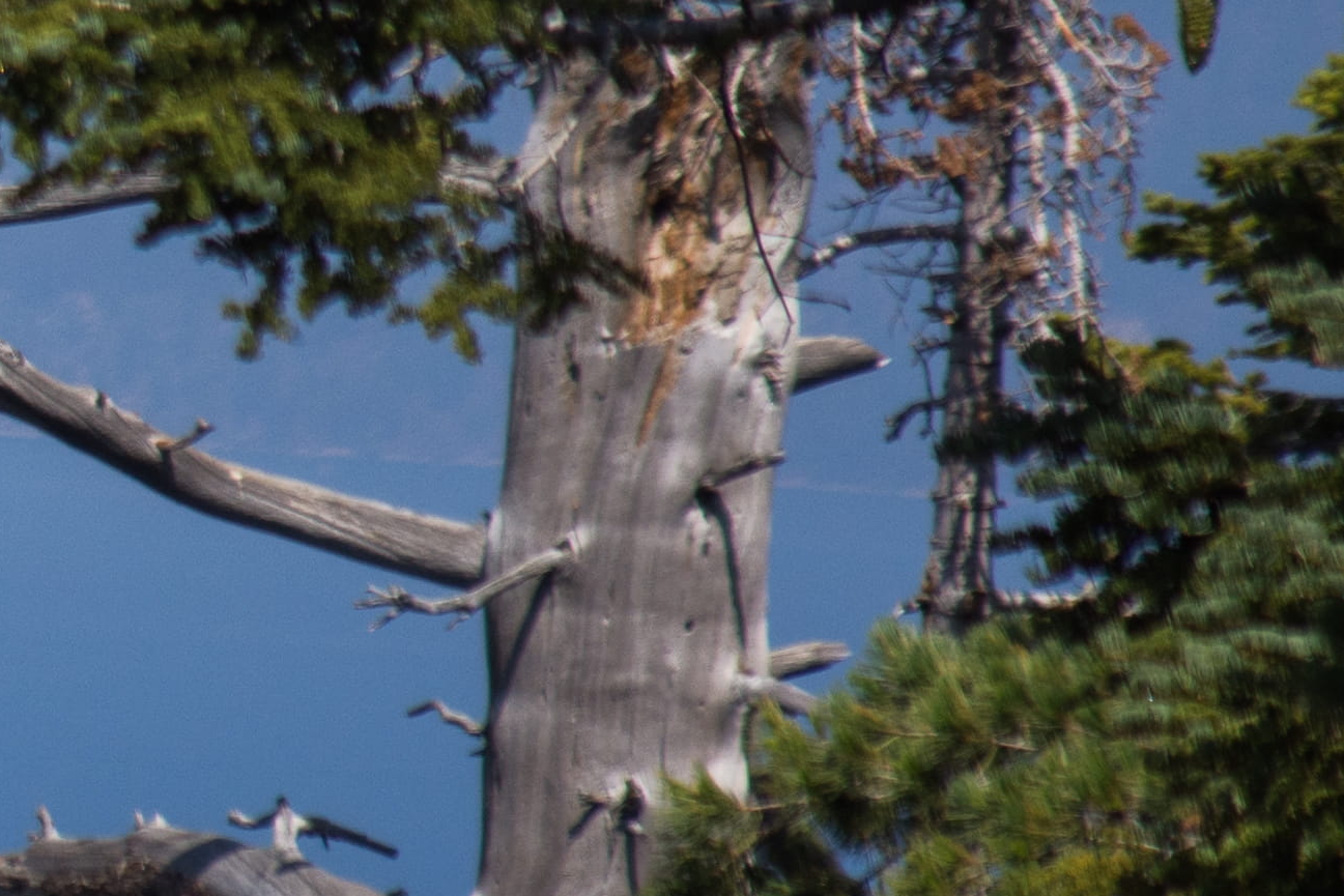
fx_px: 51821
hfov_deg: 1.5
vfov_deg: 1.0
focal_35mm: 1388
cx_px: -1092
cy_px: 273
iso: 100
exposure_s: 1/1600
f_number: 5.6
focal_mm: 200
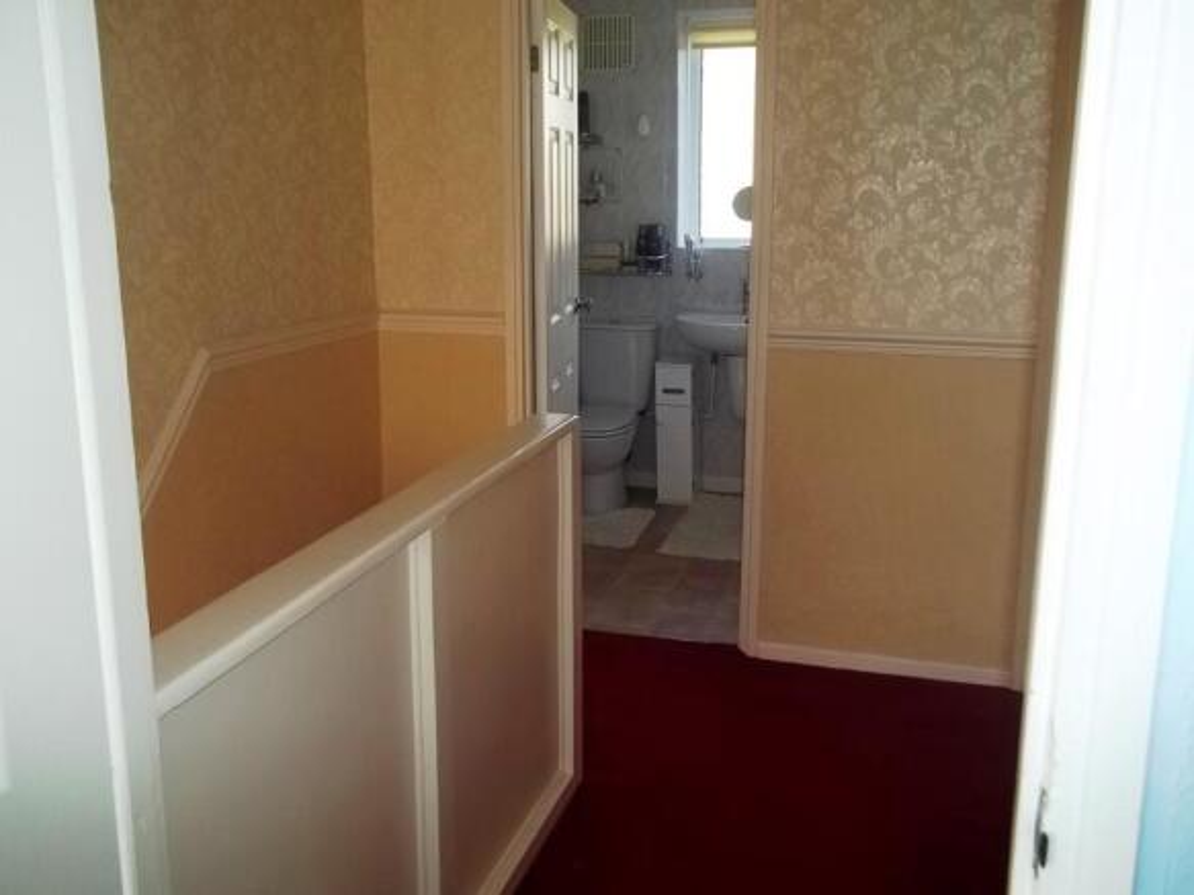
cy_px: 448
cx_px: 597
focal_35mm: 32
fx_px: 1104
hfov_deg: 56.8
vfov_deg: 44.1
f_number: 2.9
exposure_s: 1/30
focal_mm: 5.7
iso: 64
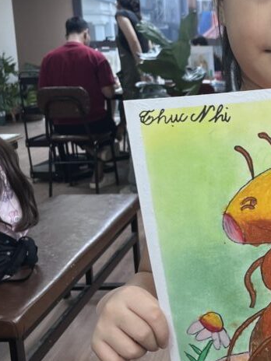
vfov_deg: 34.3
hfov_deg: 24.7
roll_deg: +1.1
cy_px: 161
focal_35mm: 56
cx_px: 283
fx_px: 585
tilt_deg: -10.2
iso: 64
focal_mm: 5.1
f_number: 1.6
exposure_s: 1/100
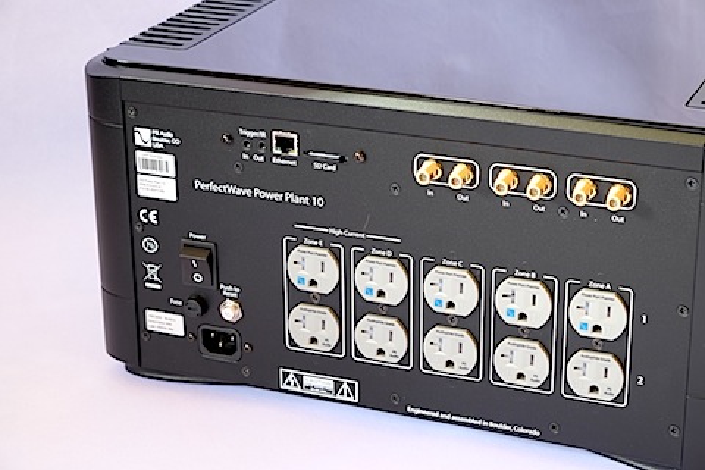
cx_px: 352
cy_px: 235
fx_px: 1625
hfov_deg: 24.5
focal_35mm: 83
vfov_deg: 16.5
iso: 400
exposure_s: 3
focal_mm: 55
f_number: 8
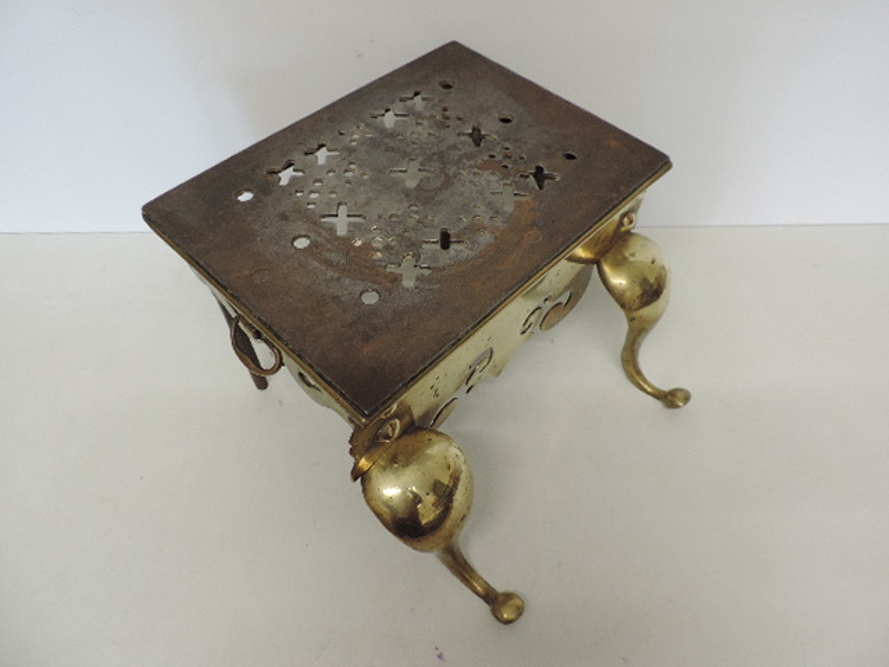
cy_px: 334
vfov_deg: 56.8
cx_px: 444
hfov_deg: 71.6
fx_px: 616
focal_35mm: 24
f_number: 3
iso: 400
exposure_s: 1/30
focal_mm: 4.3
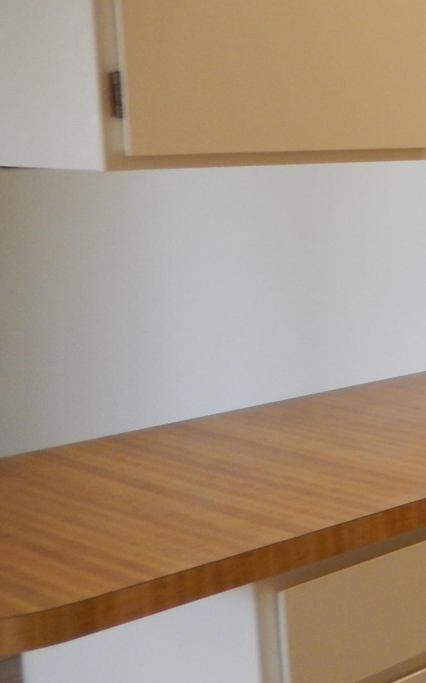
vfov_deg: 31.5
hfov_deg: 16.1
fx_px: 1208
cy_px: 305
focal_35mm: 65
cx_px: 822
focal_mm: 4.5
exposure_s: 1/30
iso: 160
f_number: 3.4
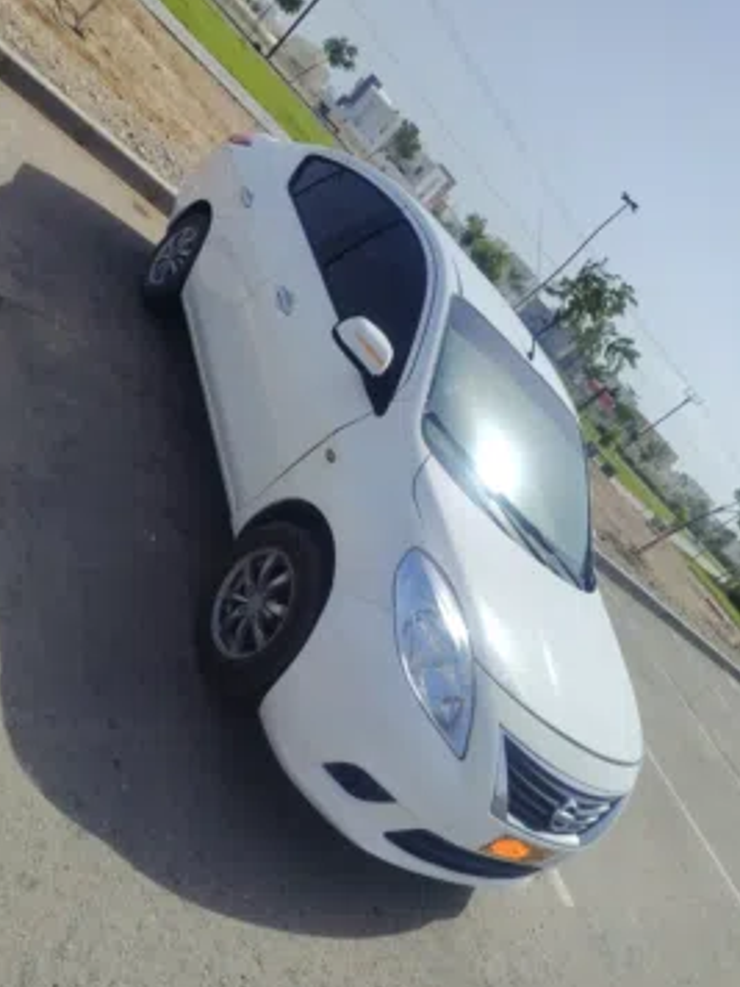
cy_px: 507
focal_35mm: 27
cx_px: 327
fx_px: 770
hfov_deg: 51.2
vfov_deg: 65.3
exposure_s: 1/1672
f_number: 1.75
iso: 101
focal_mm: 5.25
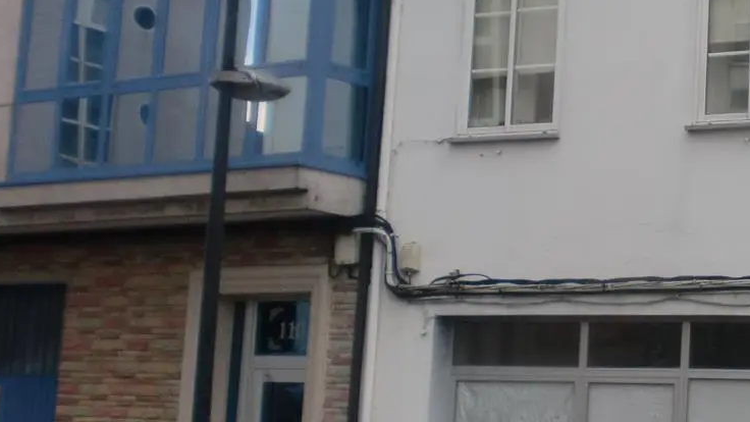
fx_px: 1730
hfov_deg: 23.0
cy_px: 183
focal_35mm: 87
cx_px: 826
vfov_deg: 13.9
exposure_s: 1/80
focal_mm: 6.3
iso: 64
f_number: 3.1
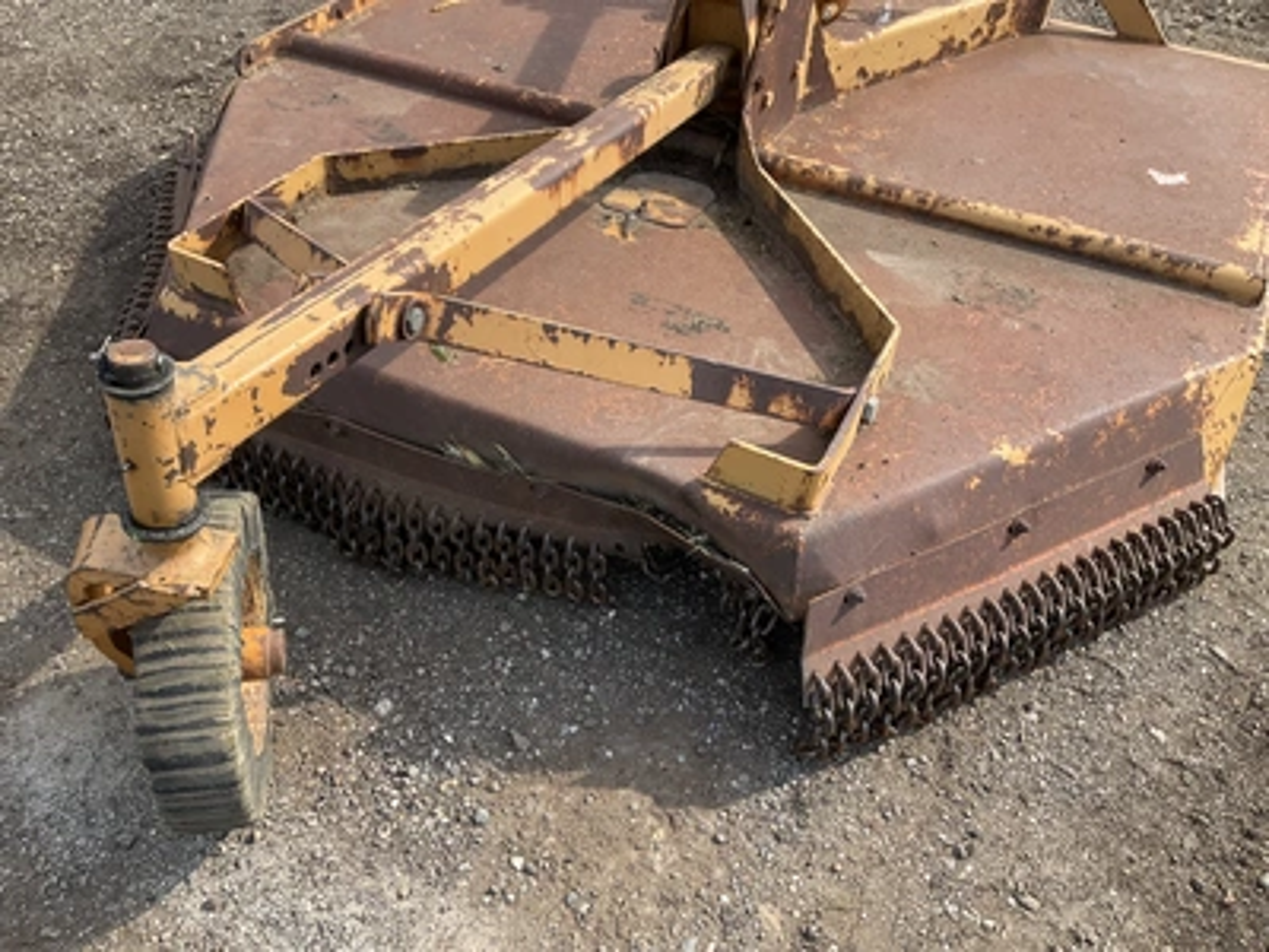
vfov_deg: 48.2
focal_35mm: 29
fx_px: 1063
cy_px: 476
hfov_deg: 61.7
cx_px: 634
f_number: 1.8
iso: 25
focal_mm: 3
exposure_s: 1/586
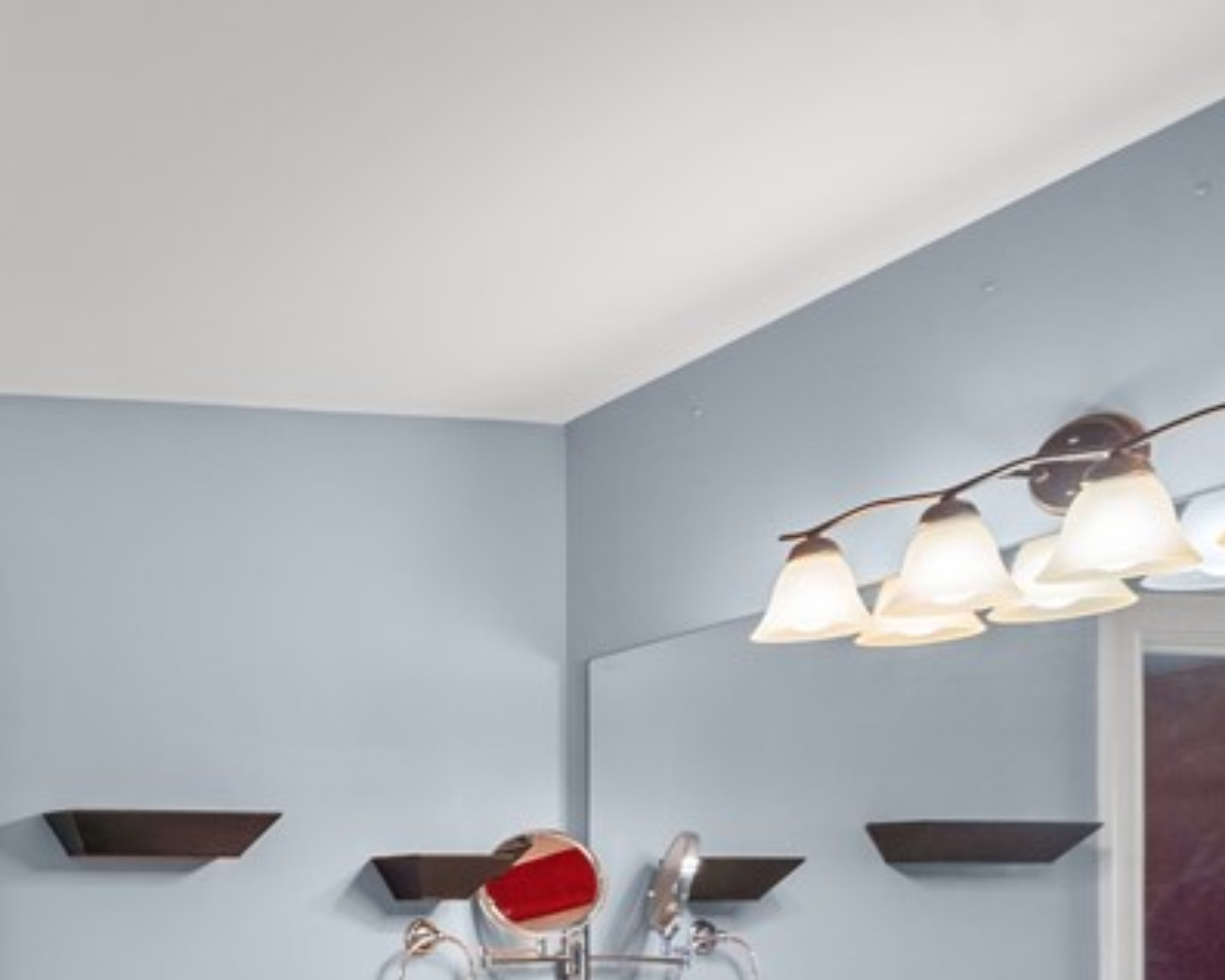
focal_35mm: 36
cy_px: 992
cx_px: -309
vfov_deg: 36.7
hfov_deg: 36.3
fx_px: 1306
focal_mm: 14
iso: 1000
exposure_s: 1/30
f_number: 6.3
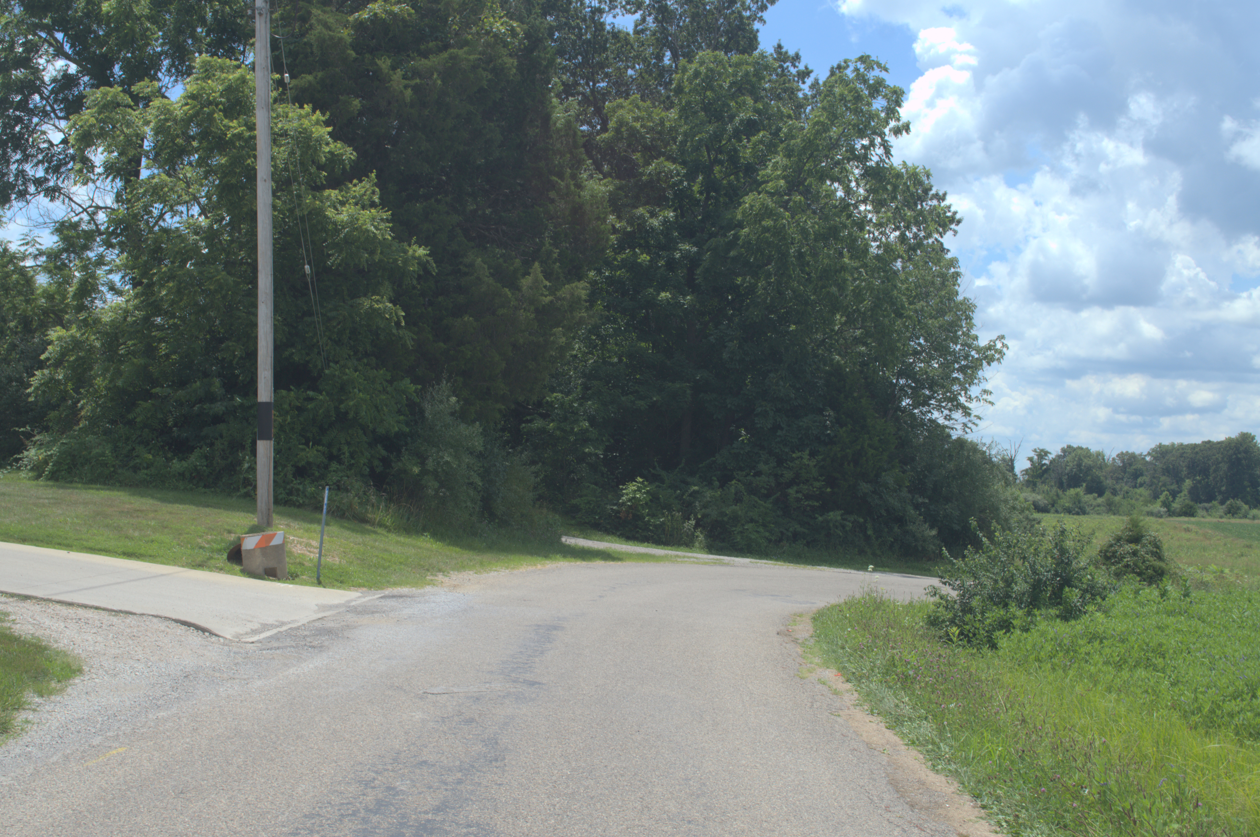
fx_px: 1503
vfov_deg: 31.1
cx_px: 626
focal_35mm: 43
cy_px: 419
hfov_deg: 45.5
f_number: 10
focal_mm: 28
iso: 100
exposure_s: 1/125
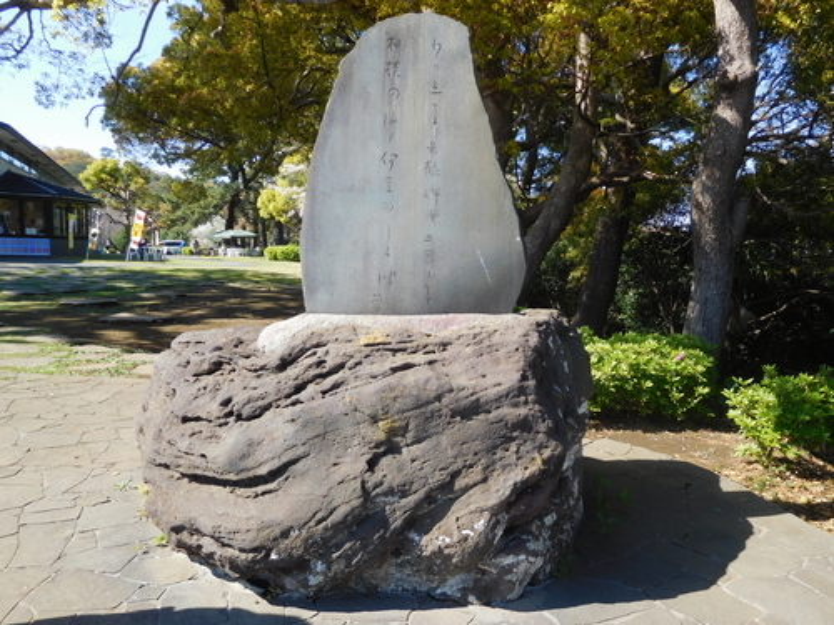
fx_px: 602
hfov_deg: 69.4
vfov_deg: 54.9
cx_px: 417
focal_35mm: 25
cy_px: 312
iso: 125
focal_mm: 4.5
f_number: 3.4
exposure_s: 1/500
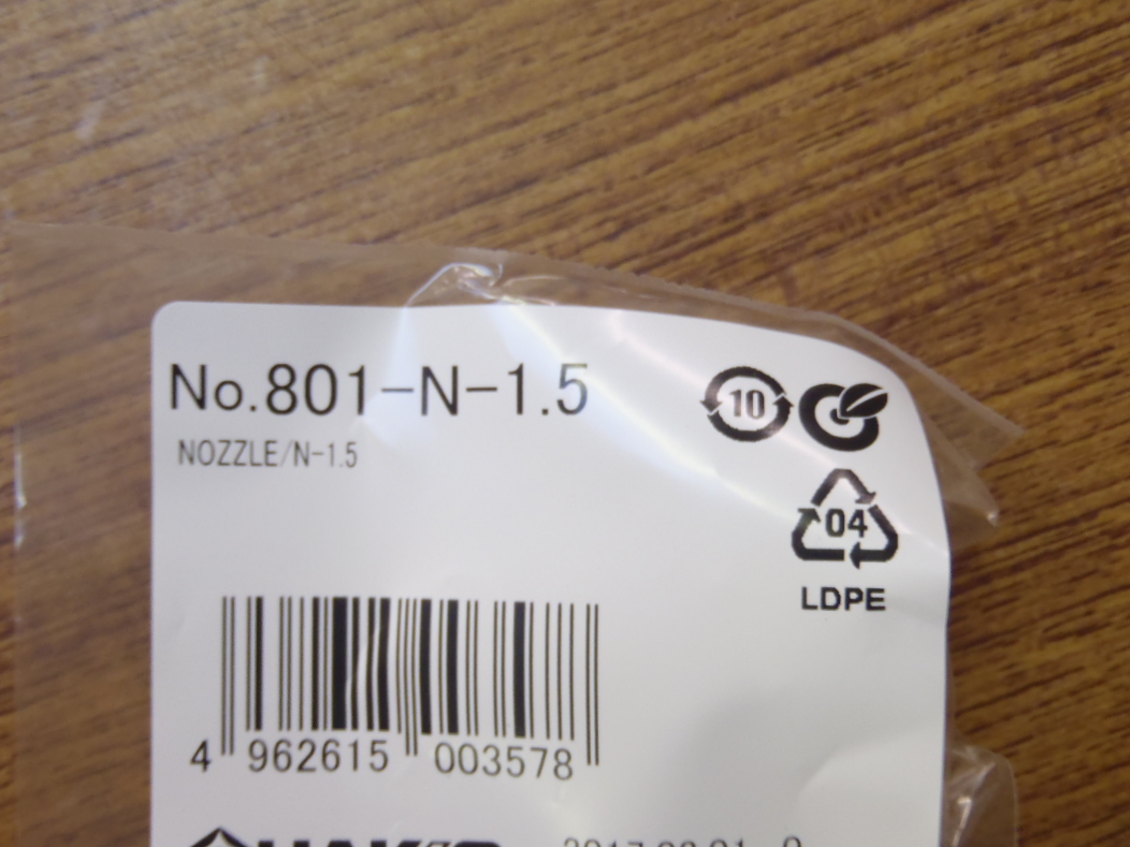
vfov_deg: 32.1
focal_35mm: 45
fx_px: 1469
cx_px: 487
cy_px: 505
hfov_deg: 42.0
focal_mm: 6.64
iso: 200
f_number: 4.7
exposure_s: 1/10
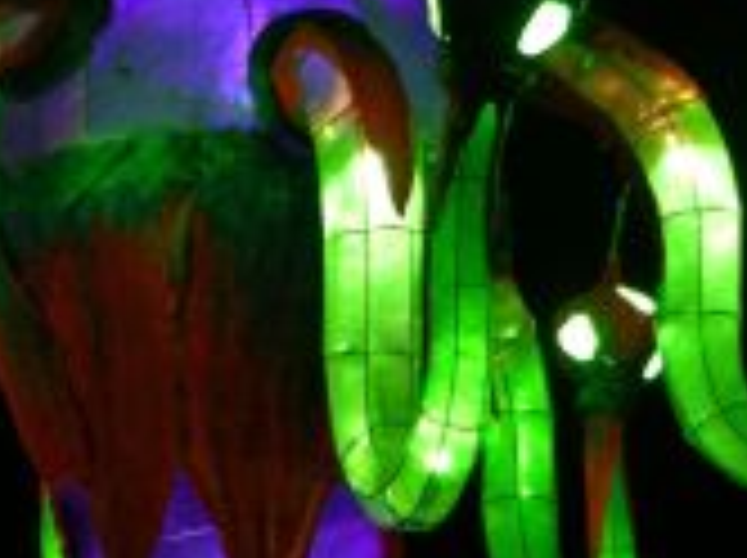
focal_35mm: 153
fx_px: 3297
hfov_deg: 12.5
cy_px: 734
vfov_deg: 9.5
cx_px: -248
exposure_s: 1/3.6
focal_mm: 10
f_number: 2.9
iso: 200
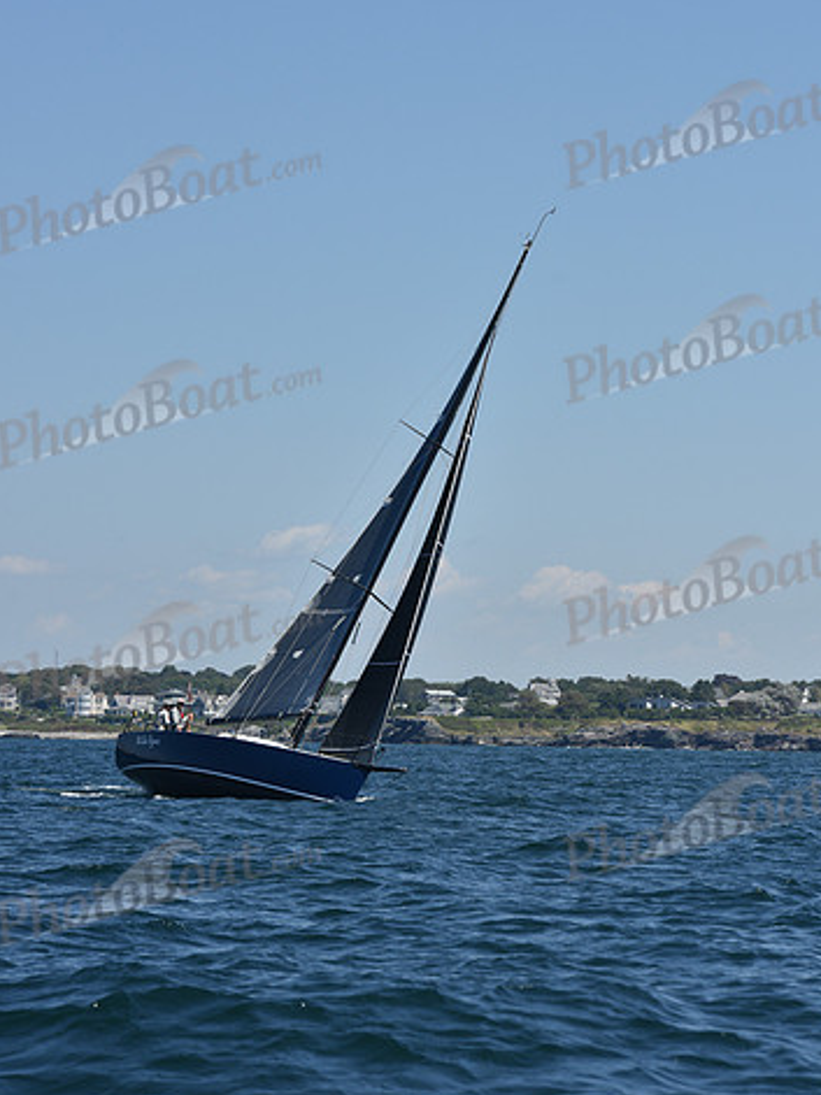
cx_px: 443
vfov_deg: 13.3
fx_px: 4682
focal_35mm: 148
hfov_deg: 10.0
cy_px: 498
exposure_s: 1/1000
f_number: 8
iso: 200
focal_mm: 125
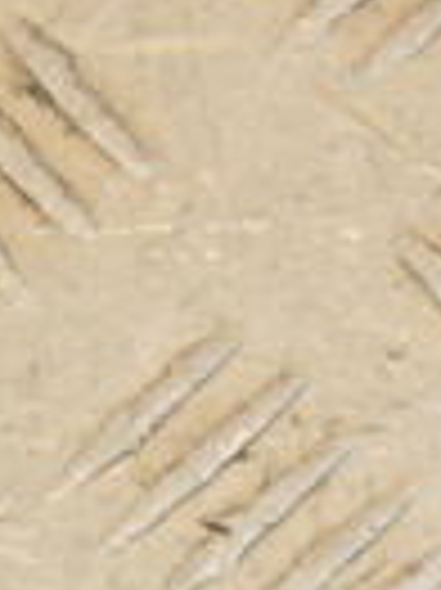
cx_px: 1233
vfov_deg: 6.0
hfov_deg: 4.3
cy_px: 198
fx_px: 5632
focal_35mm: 331
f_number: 10
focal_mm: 50
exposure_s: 1/200
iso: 800
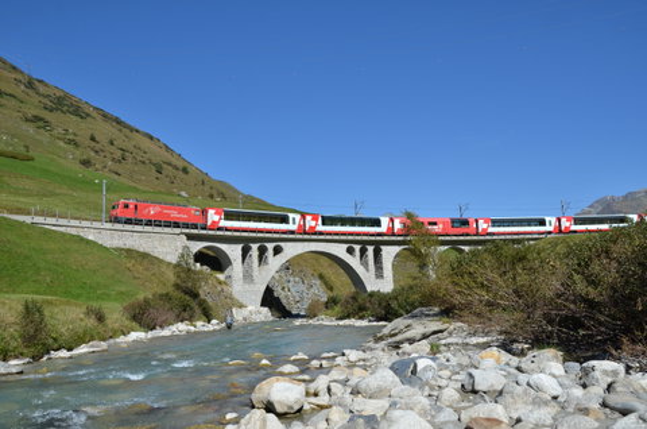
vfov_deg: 39.8
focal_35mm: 33
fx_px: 592
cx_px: 324
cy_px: 214
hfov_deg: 57.3
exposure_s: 1/400
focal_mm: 22
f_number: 10
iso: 200
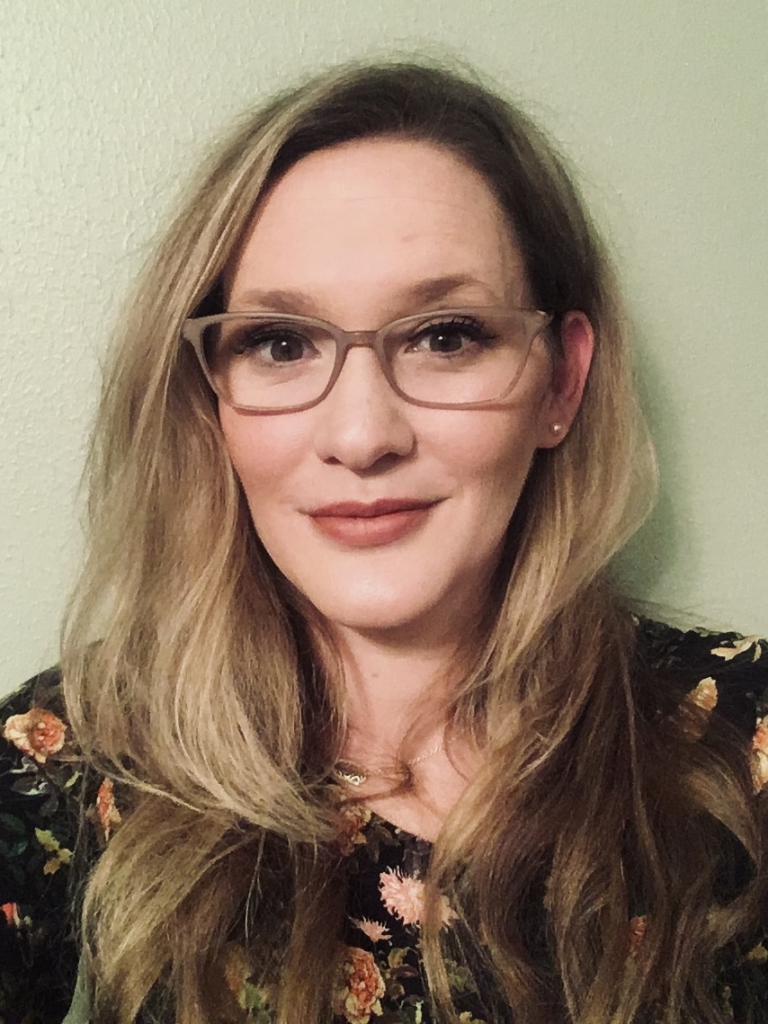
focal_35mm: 31
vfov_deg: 58.4
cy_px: 512
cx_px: 384
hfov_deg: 45.4
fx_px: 917
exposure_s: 1/30
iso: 400
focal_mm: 2.15
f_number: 2.4
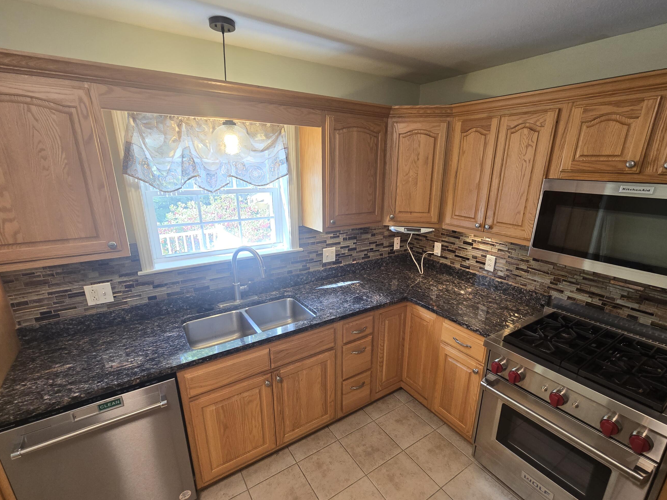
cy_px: 271
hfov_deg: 98.2
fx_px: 289
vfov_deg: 81.6
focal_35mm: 15
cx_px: 342
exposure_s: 1/60
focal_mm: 2.2
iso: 160
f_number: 2.2
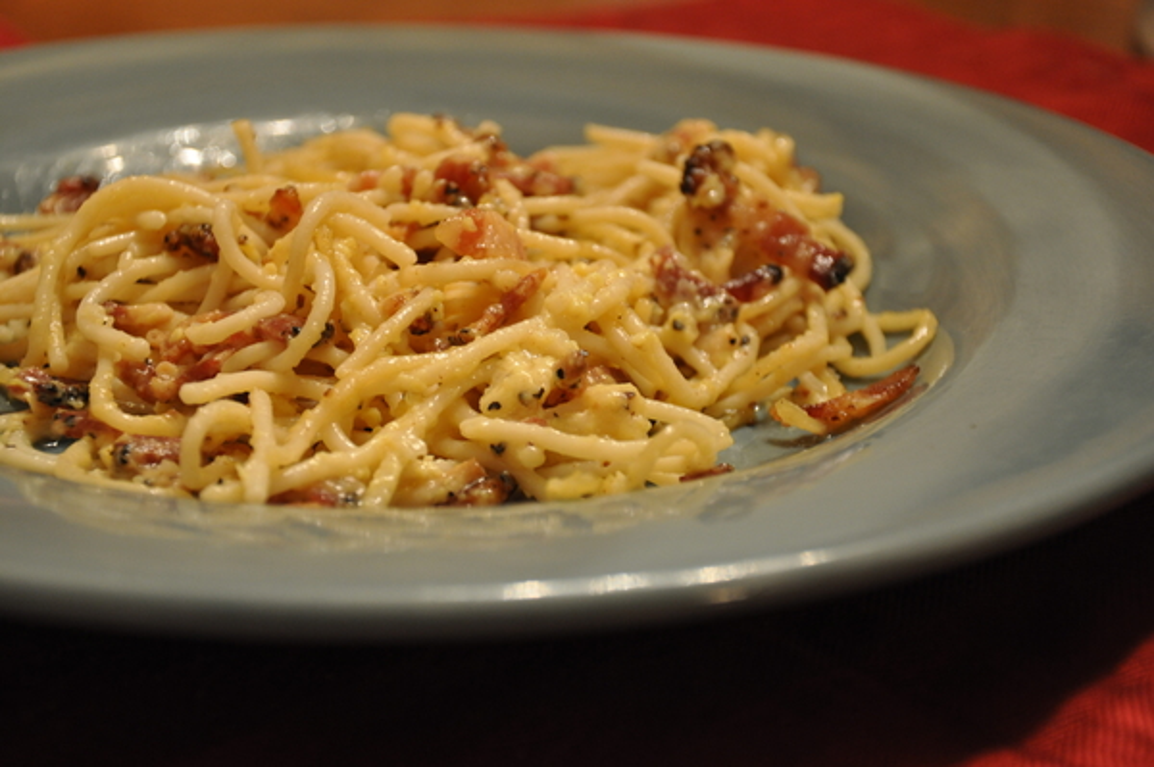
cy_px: 384
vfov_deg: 17.5
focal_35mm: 78
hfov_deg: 26.0
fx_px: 2498
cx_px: 577
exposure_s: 1/15
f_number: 5
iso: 800
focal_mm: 52
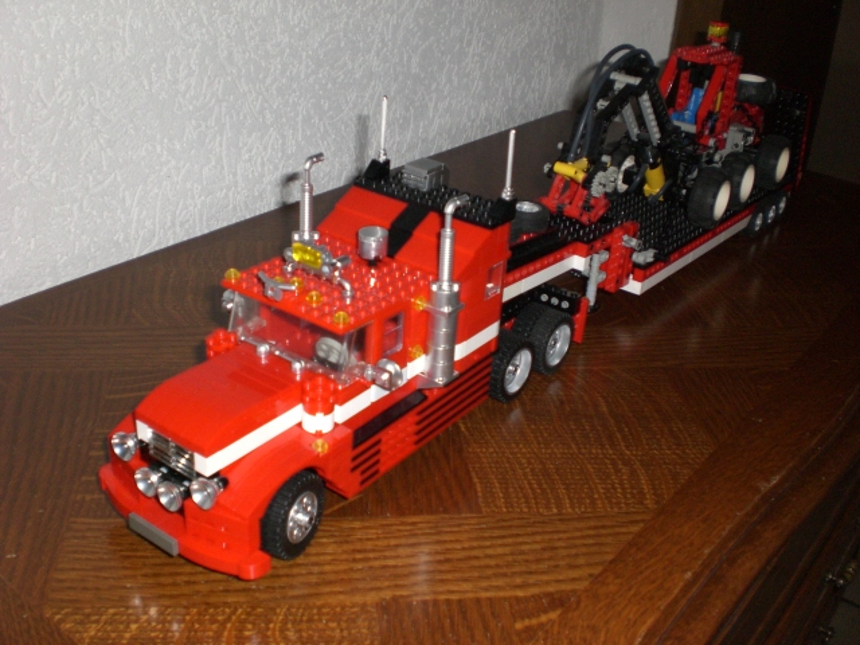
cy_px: 322
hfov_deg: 49.0
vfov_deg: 37.7
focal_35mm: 38
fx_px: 944
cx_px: 430
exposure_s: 1/60
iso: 200
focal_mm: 6.3
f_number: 3.1
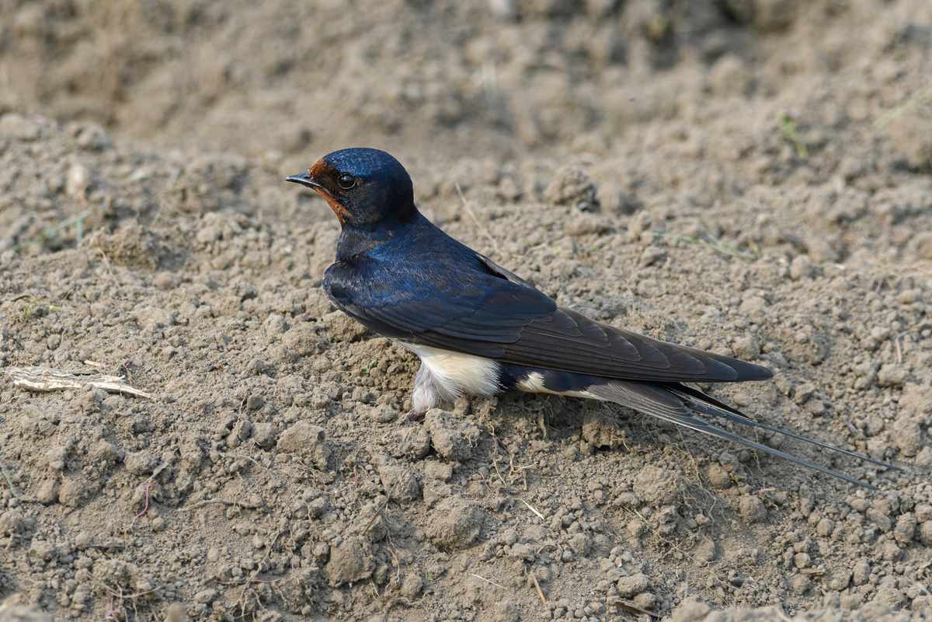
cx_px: 466
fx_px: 17474
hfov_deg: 3.1
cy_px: 311
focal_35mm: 675
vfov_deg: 2.0
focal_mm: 450
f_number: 8
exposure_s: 1/400
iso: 400
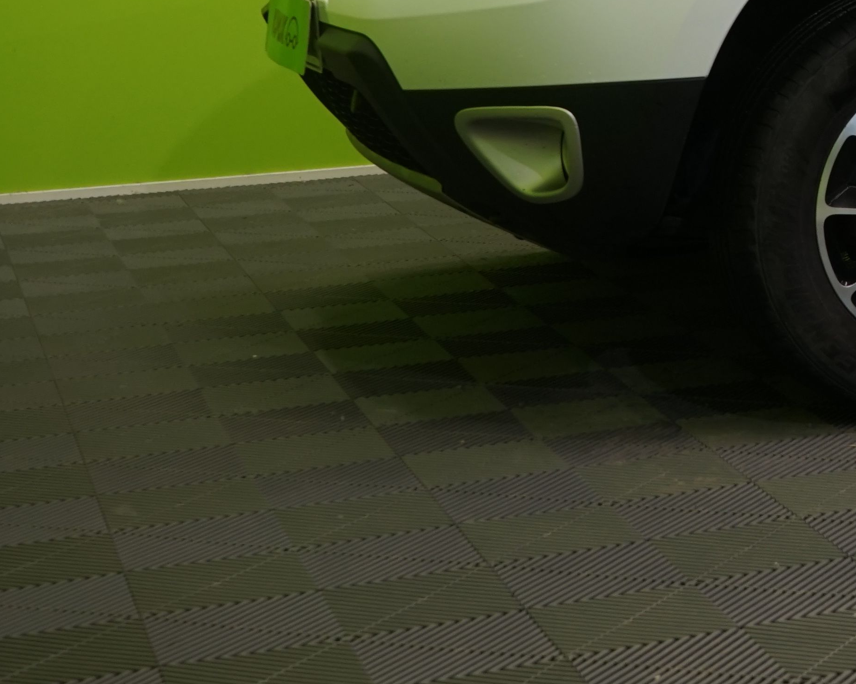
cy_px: -103
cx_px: 1290
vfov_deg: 14.8
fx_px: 2559
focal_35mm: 101
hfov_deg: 17.1
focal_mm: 33
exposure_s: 1/40
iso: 500
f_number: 6.3
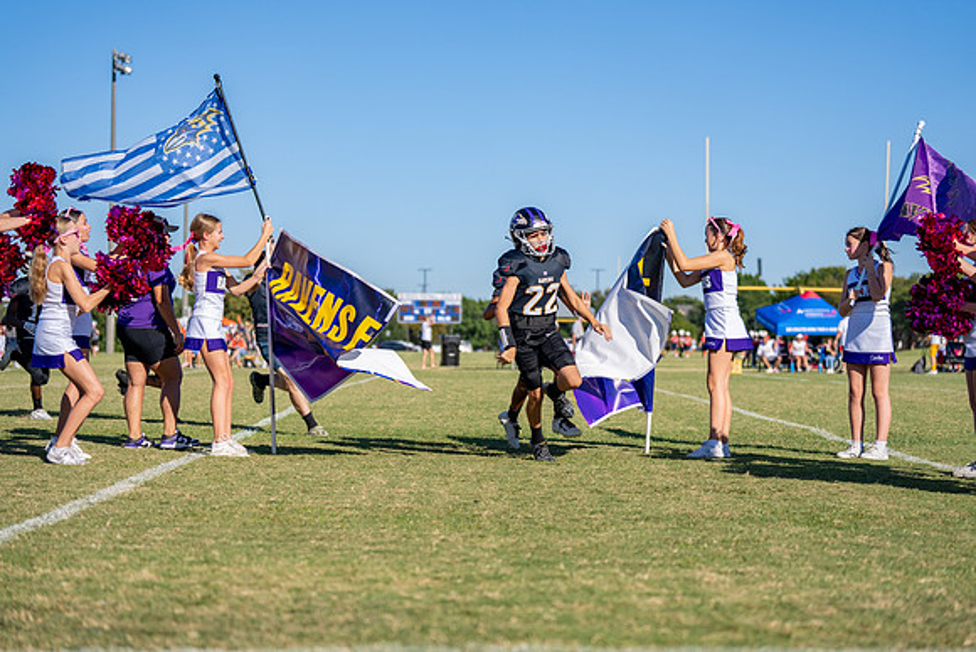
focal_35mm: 72
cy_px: 327
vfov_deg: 19.0
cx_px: 485
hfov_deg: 28.2
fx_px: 1943
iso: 160
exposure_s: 1/3200
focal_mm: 70
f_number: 2.8
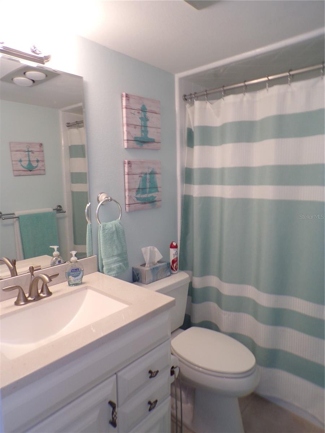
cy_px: 216
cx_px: 162
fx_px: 300
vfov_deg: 71.6
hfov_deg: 56.8
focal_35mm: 24
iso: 138
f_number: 3
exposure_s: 1/34
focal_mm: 4.3
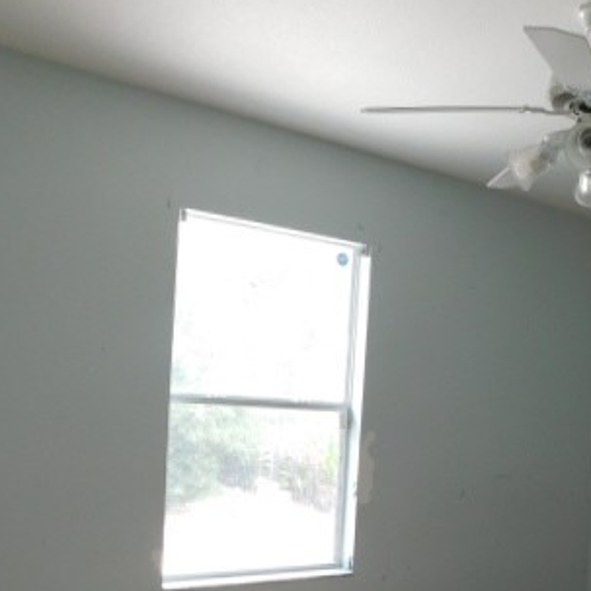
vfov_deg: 38.0
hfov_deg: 36.9
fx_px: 831
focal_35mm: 43
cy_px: 456
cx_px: 523
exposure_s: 1/50
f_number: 3
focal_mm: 4
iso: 125
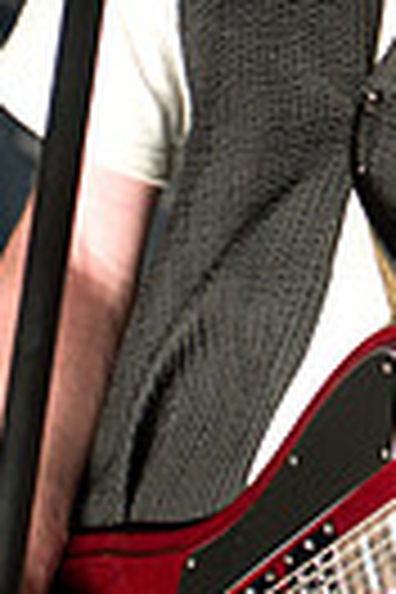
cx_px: 632
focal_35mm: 317
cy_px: -144
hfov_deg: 4.3
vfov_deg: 6.5
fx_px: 5230
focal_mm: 62
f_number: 3.5
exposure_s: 1/250
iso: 1000
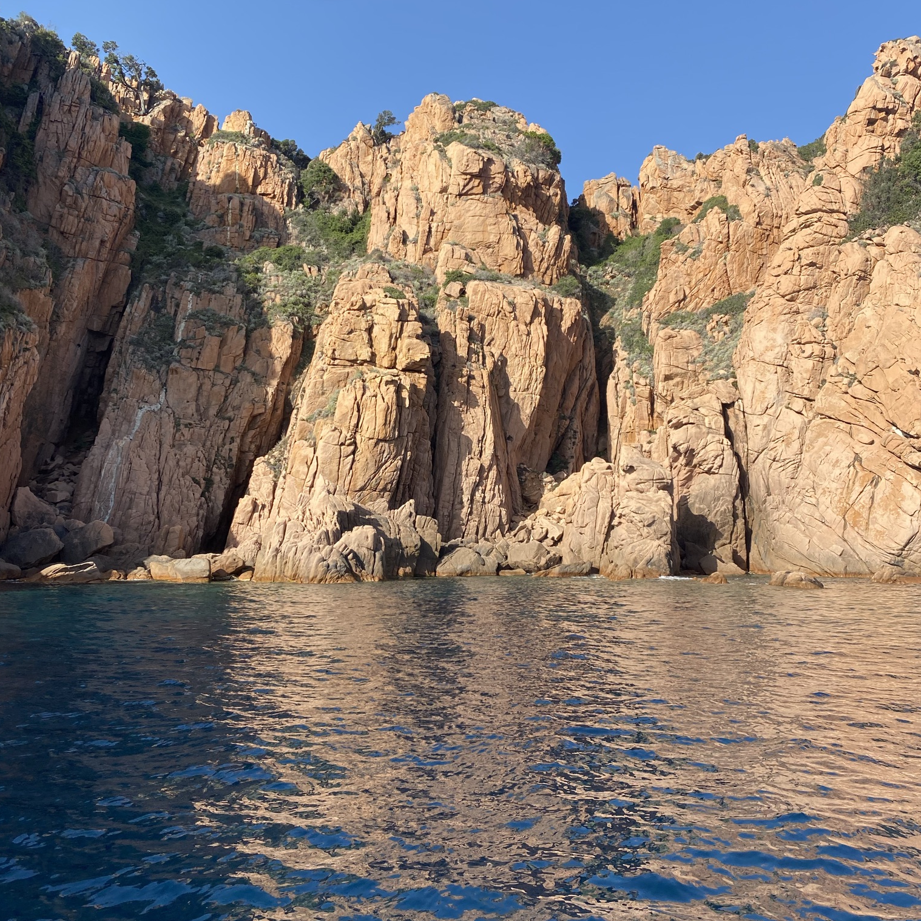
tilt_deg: +6.9
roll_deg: -1.8
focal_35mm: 31
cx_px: 460
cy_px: 448
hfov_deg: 52.5
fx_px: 933
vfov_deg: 52.5
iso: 32
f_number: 1.8
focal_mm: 4.25
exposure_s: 1/1484
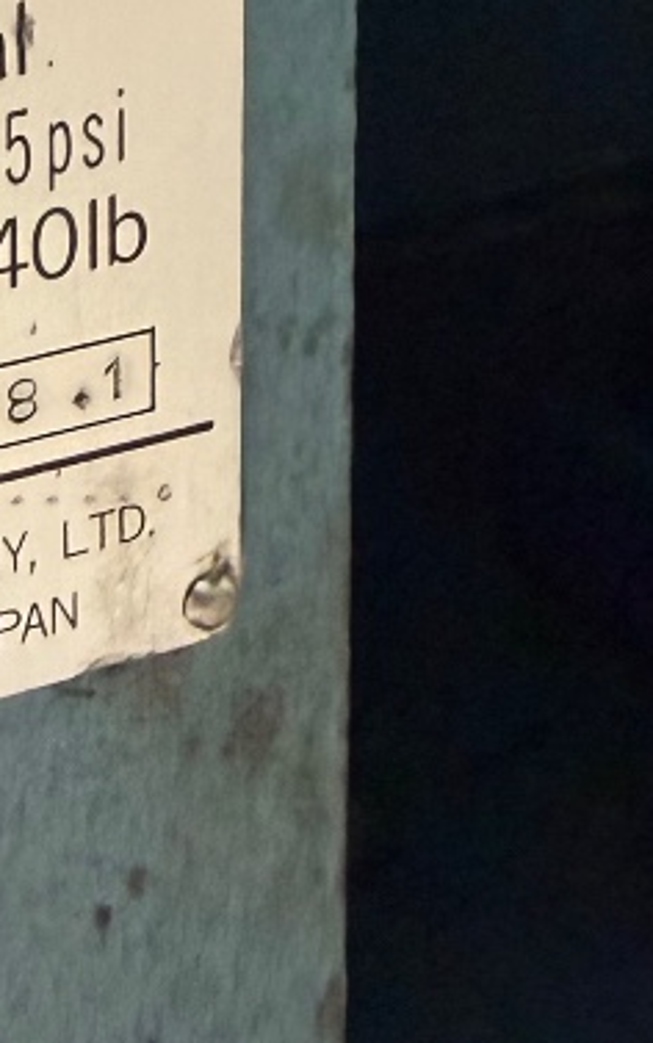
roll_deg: +4.1
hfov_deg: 12.8
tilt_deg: -14.3
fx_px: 2560
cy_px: -170
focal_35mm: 90
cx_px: -614
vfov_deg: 21.6
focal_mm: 2.22
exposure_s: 1/64
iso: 320
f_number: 2.2
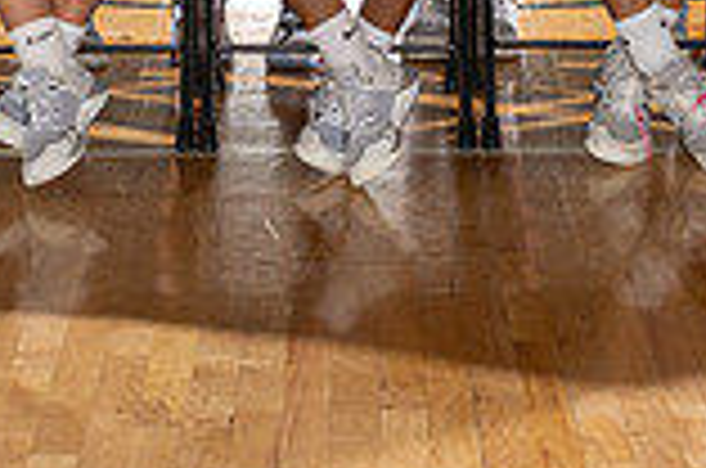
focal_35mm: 166
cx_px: 424
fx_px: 3249
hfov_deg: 12.4
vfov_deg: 8.0
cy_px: -369
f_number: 5.6
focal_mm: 35
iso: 80
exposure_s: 1/250
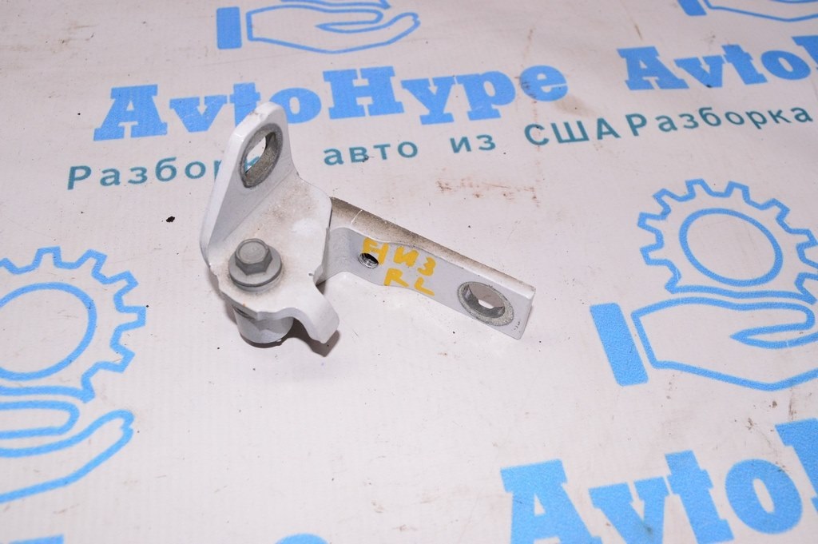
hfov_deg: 55.1
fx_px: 783
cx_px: 409
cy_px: 272
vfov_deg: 38.3
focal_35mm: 34
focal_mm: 23
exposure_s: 1/200
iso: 1600
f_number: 8
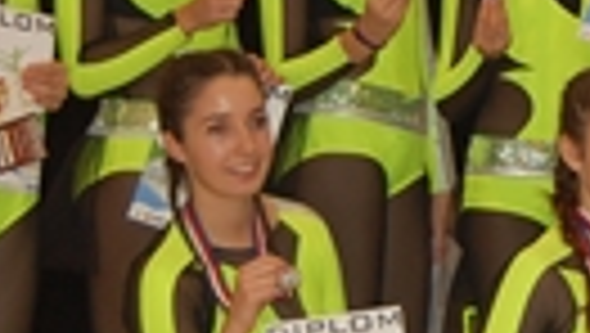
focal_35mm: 185
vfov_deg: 6.6
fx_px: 2897
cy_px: 32
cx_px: 662
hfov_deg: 11.4
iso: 400
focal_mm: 31
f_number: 4.5
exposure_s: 1/60
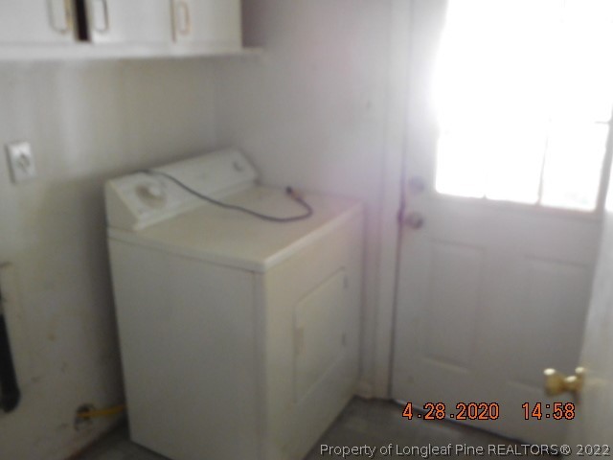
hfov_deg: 56.8
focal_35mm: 32
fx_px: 567
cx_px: 306
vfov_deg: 44.2
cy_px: 230
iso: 400
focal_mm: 5.7
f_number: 3.6
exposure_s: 1/20
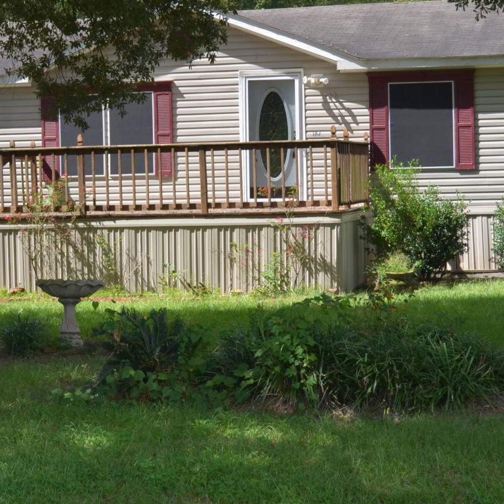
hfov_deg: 15.1
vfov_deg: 15.1
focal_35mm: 115
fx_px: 1894
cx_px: 109
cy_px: 171
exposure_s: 1/800
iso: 200
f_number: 4
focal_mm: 26
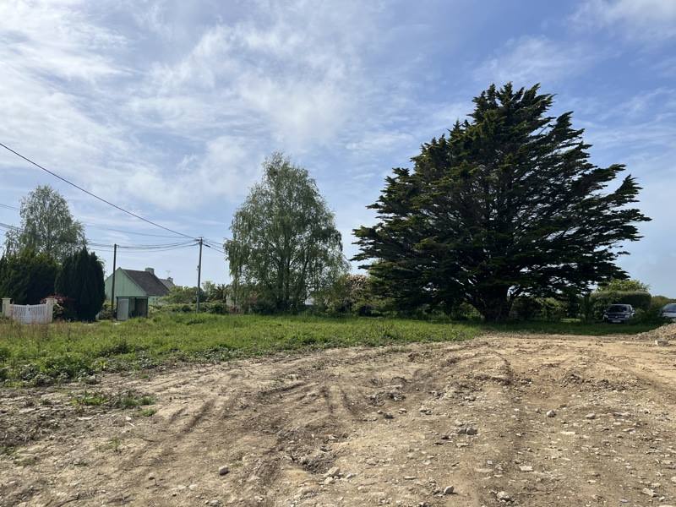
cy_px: 254
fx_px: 508
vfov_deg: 53.1
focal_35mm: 26
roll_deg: -0.1
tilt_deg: +4.1
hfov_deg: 67.3
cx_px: 338
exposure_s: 1/6494
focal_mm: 5.1
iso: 50
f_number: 1.6
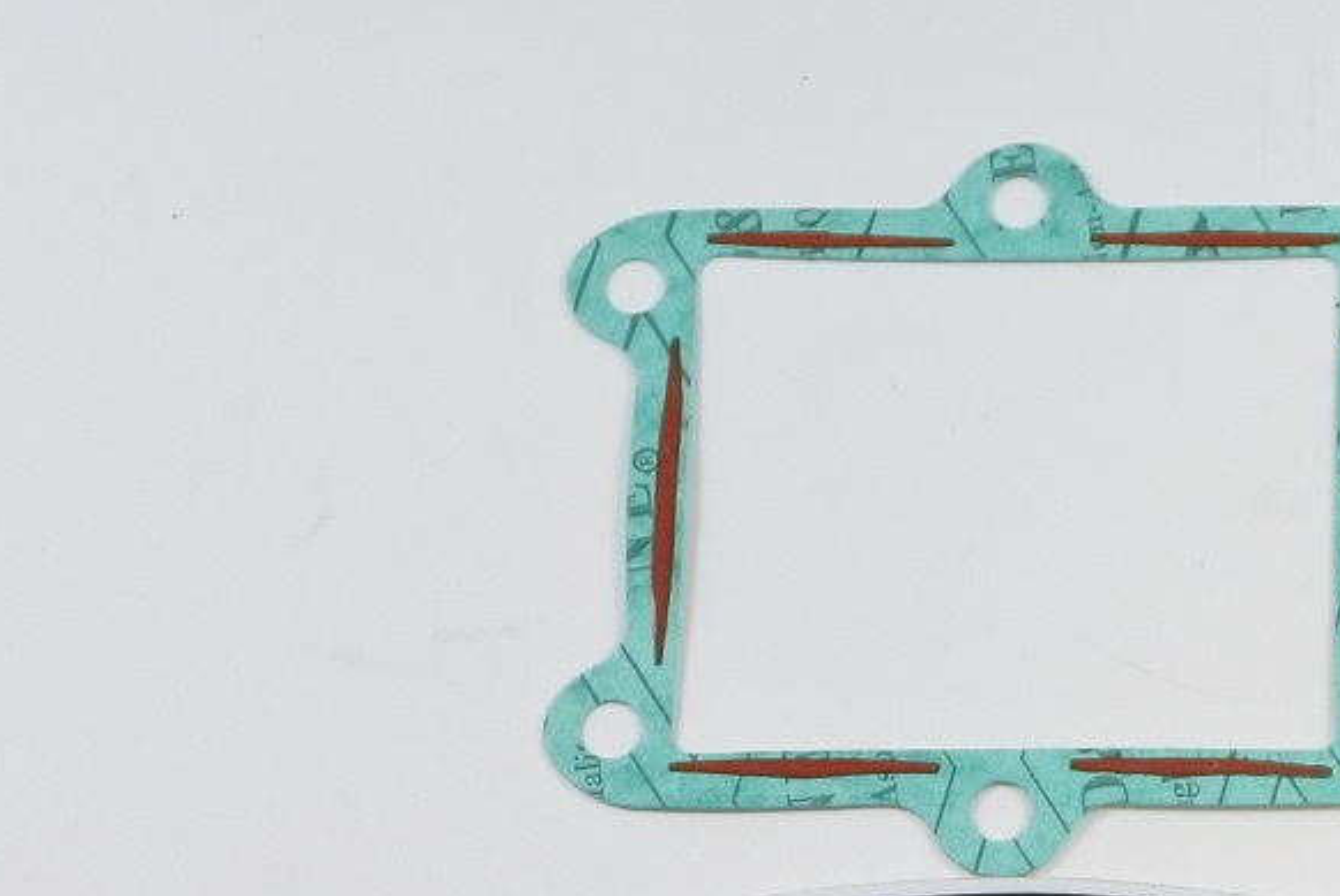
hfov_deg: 18.4
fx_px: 3948
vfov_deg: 12.4
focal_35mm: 106
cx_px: 1537
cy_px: 1278
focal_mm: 13.4
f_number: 4
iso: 400
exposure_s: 1/160
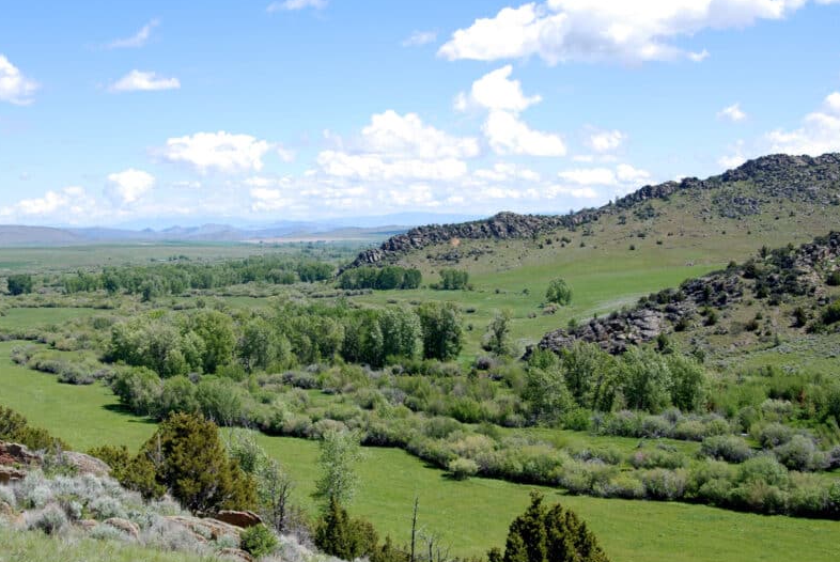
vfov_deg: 23.9
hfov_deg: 35.2
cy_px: 341
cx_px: 369
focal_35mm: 57
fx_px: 1323
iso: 100
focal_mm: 29
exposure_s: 1/200
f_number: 7.1
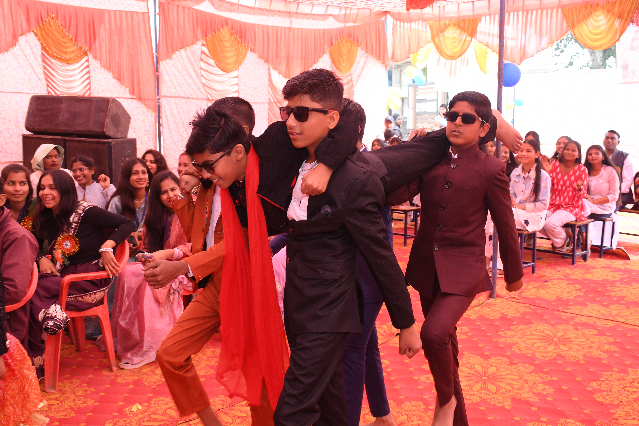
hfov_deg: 49.6
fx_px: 692
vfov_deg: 34.2
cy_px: 213
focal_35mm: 39
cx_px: 320
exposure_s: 1/160
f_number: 5.6
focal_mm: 26
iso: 500
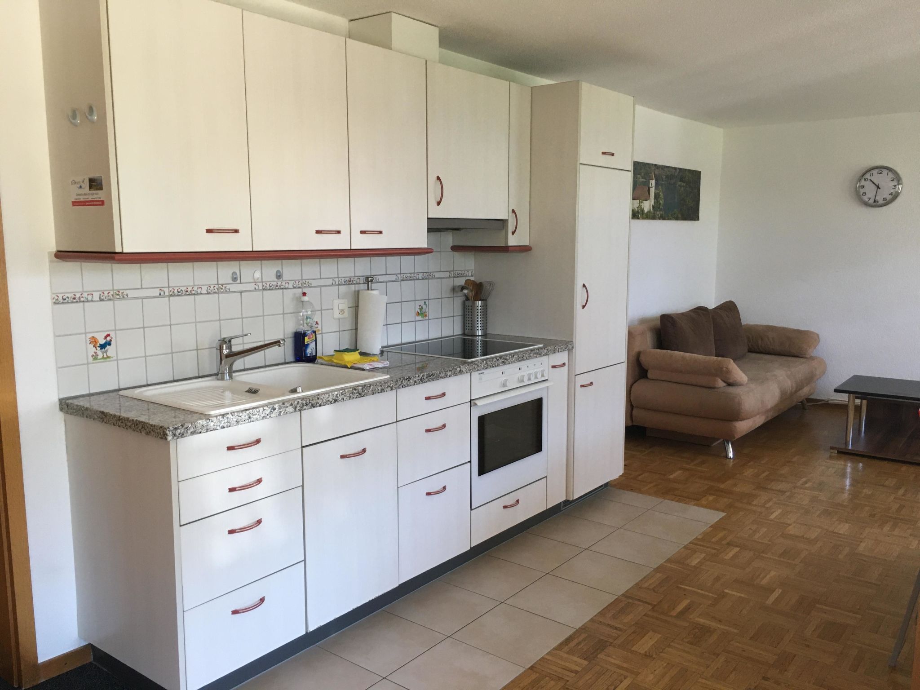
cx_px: 460
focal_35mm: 29
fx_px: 771
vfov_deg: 48.2
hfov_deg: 61.7
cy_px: 345
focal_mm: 4.15
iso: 125
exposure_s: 1/33
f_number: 2.2
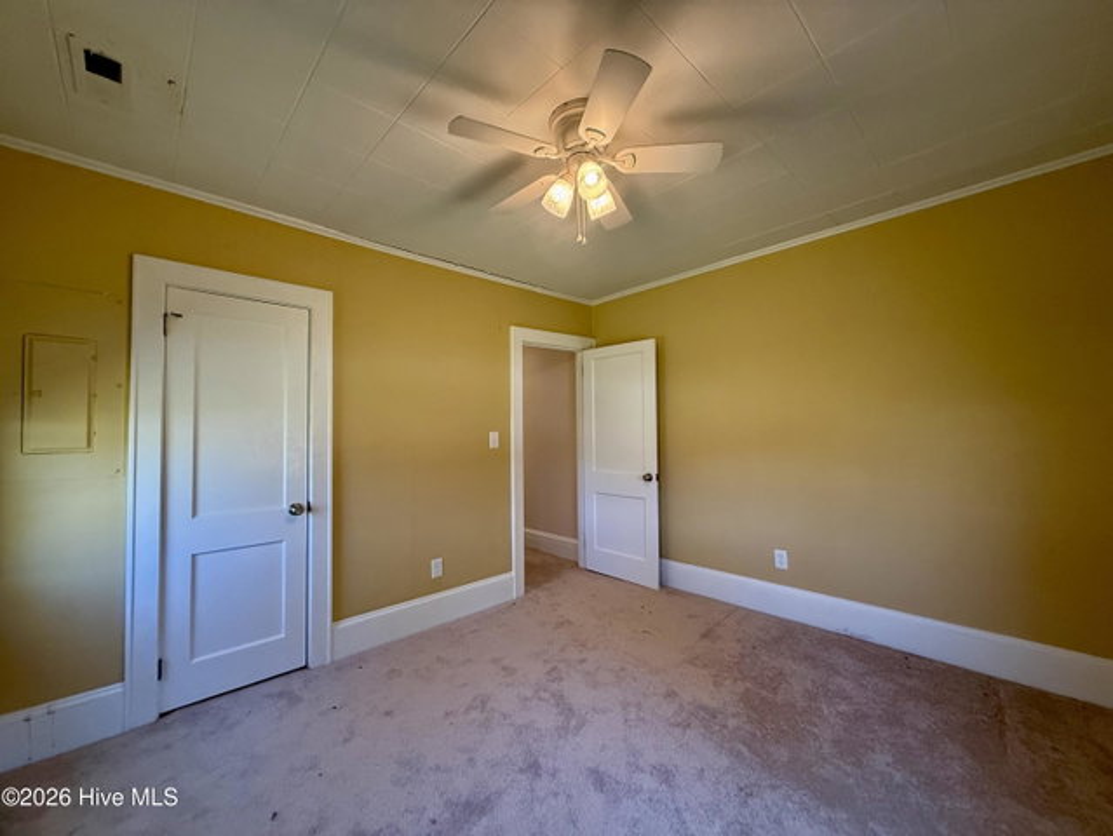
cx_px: 556
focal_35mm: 14
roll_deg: +0.7
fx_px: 450
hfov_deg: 102.0
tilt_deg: +2.7
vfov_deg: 85.7
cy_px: 418
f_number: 2.2
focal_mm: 2.22
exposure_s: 1/120
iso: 250
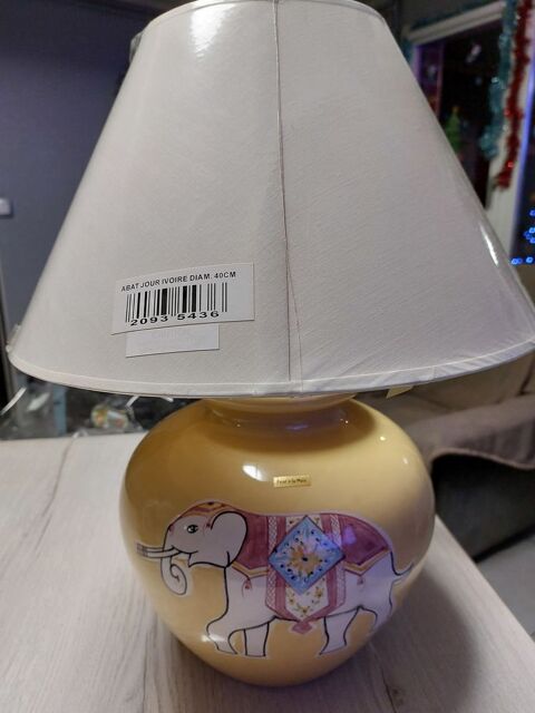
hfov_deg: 54.9
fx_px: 515
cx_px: 268
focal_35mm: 25
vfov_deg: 69.4
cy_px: 356
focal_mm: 5.23
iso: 125
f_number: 1.8
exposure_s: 1/50
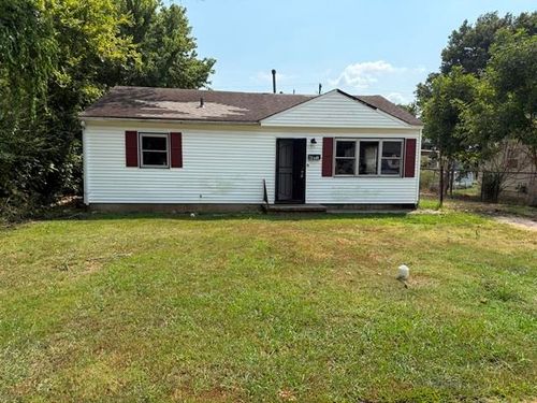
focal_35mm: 24
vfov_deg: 56.8
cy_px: 202
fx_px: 372
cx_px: 268
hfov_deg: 71.6
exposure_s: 1/4673
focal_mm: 6.76
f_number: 1.78
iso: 100
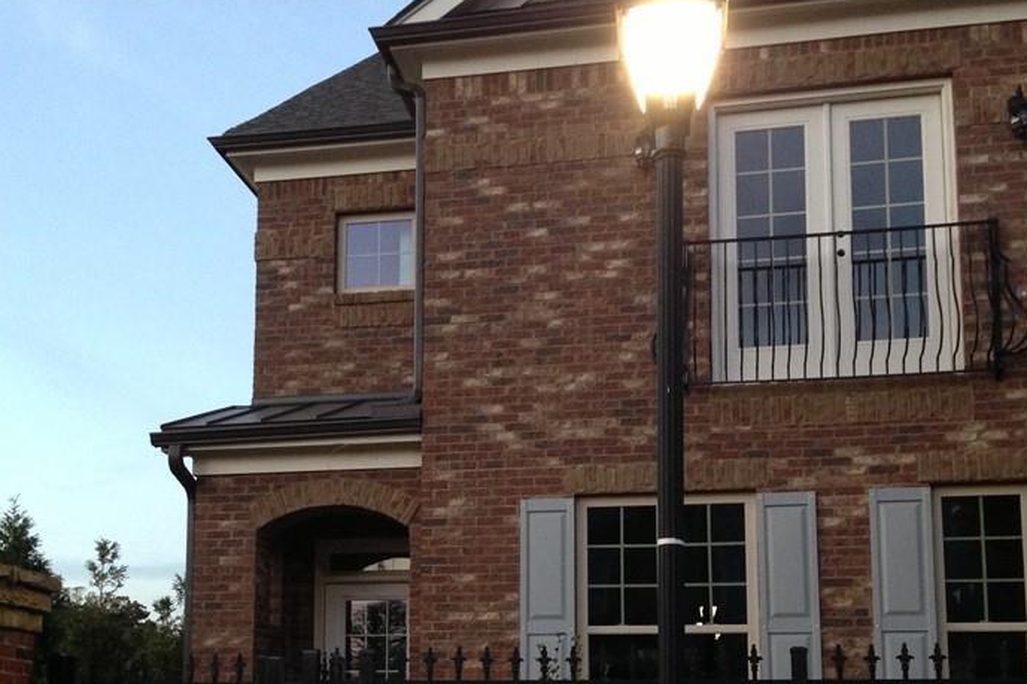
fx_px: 1454
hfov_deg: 38.7
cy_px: 553
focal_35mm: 51
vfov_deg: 26.0
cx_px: 416
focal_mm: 4.13
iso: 200
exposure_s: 1/20
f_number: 2.4
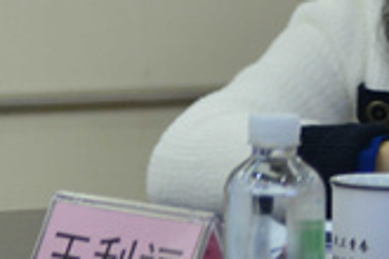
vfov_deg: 4.6
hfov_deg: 6.5
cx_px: -618
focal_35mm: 299
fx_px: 3231
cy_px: -138
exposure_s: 1/125
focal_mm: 56
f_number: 2.8
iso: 1000
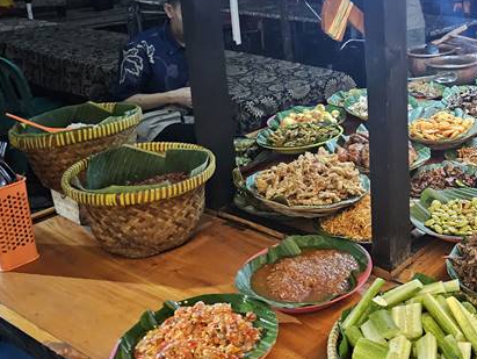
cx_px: 467
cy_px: 91
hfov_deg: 36.7
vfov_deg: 30.4
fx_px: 648
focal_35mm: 47
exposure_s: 1/100
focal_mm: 6.3
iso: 1250
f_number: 1.7
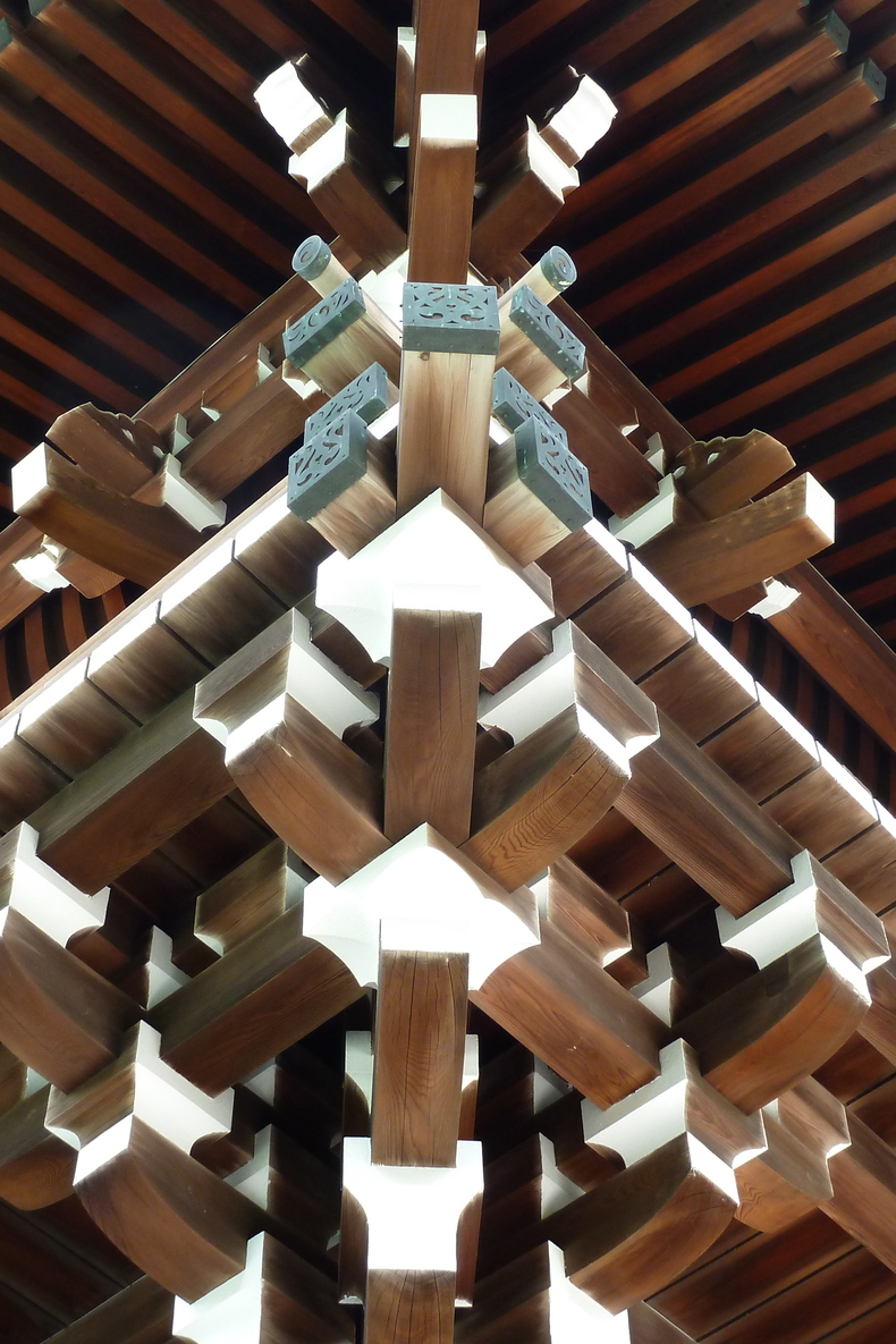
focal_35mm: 59
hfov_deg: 23.0
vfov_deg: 33.9
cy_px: 678
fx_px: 2202
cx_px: 404
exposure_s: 1/100
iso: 160
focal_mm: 6.9
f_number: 3.7
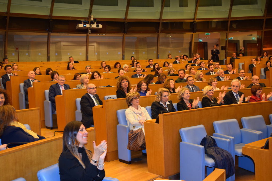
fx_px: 295
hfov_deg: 49.6
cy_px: 90
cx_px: 136
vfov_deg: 34.2
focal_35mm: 39
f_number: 4.5
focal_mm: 26
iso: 800
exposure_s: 1/80
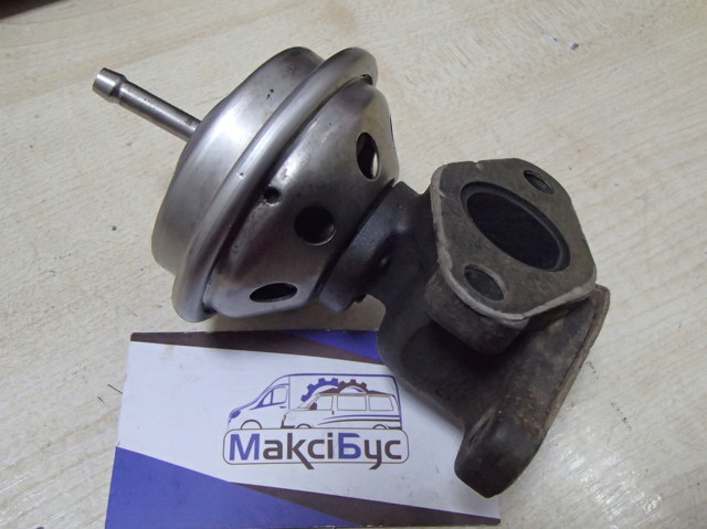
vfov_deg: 38.6
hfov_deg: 50.2
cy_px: 264
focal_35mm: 37
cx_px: 354
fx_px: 755
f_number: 4.7
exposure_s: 1/50
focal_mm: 6.64
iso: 800
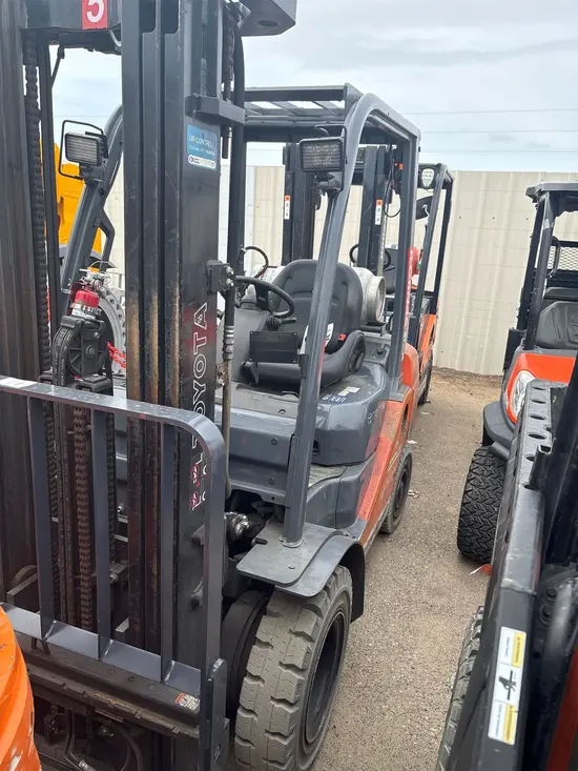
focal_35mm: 26
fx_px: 579
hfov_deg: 53.1
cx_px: 289
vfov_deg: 67.3
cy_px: 386
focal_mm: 5.96
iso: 64
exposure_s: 1/1626
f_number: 1.6
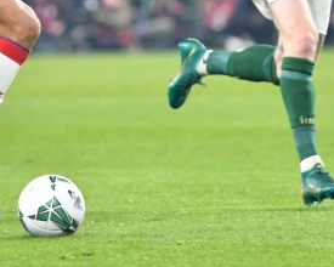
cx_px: 58
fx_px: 9697
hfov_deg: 2.0
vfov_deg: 1.6
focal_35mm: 981
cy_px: -48
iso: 1100
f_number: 2.8
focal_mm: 180
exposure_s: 1/800
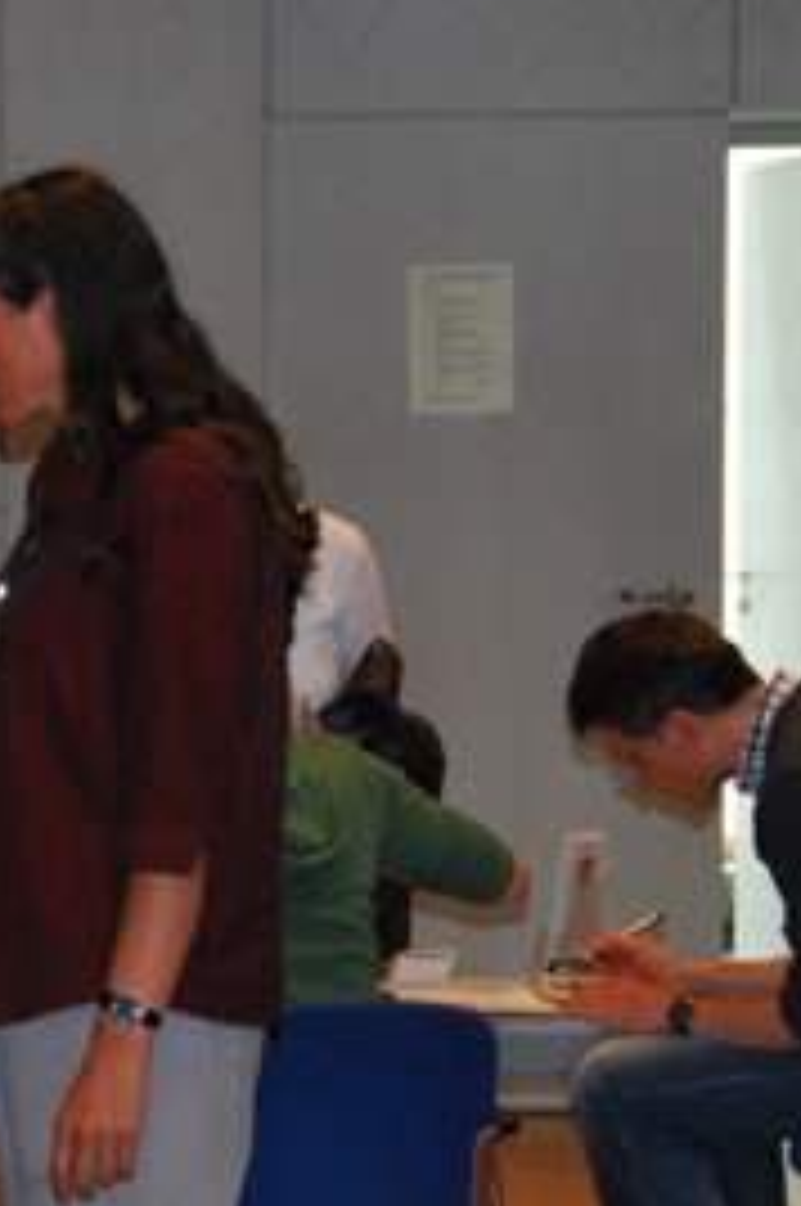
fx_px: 6759
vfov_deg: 10.2
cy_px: 756
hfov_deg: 6.7
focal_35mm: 202
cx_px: -189
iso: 1600
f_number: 5.6
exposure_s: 1/60
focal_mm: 60
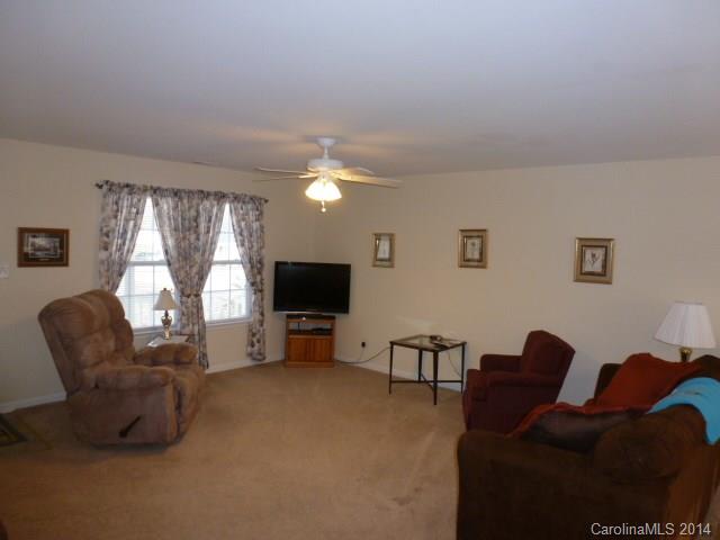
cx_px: 360
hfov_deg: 71.6
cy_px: 270
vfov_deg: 56.8
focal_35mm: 24
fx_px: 499
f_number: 3.3
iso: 250
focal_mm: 4.3
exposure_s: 1/60
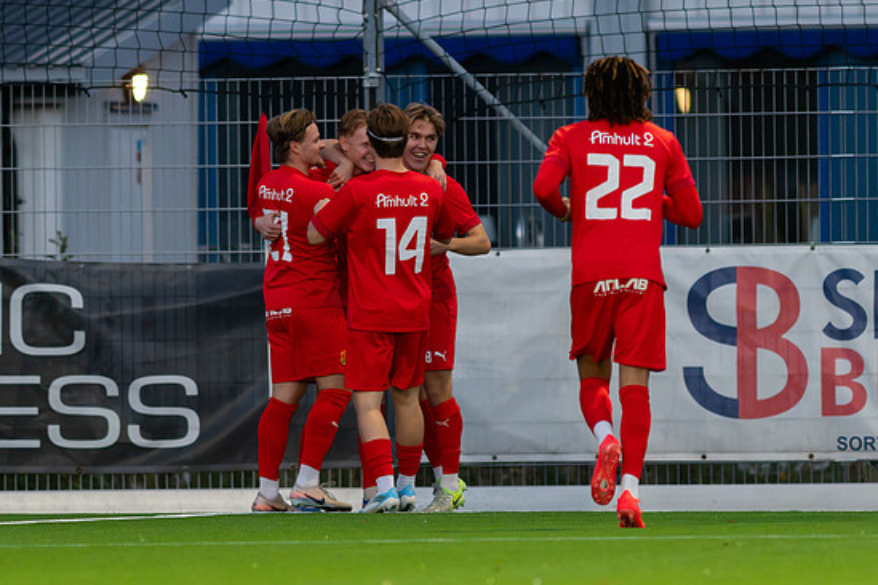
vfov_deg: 2.1
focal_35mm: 662
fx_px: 16144
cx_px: 417
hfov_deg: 3.1
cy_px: 281
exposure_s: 1/1000
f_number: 3.2
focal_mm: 300
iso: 8000
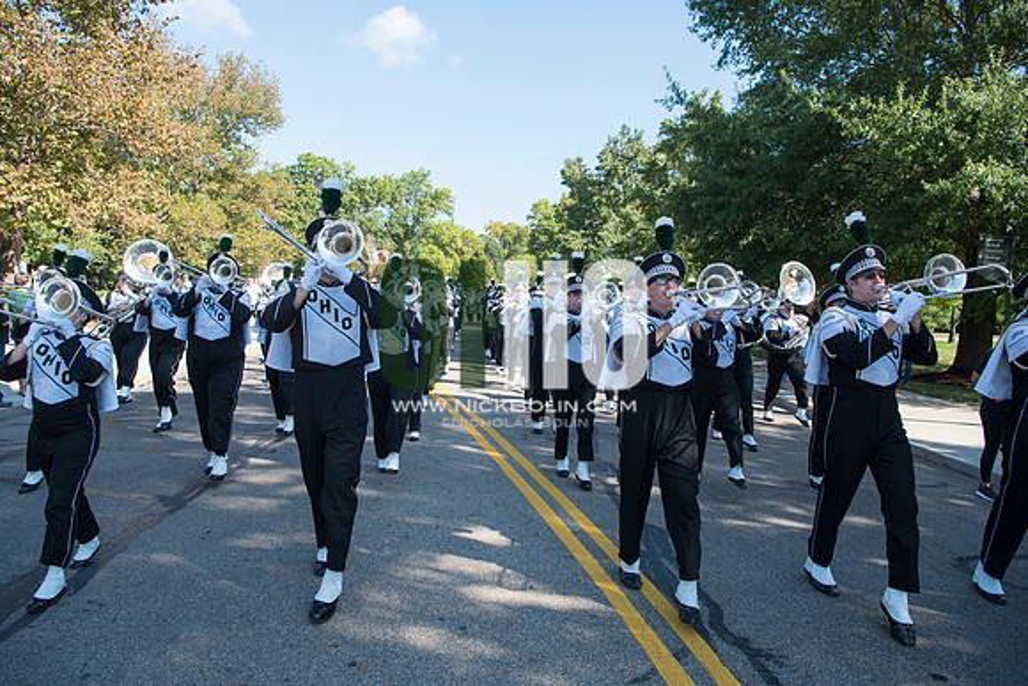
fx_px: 685
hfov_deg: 73.7
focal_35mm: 24
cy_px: 343
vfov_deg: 53.2
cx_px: 514
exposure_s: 1/500
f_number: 5.6
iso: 200
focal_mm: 24
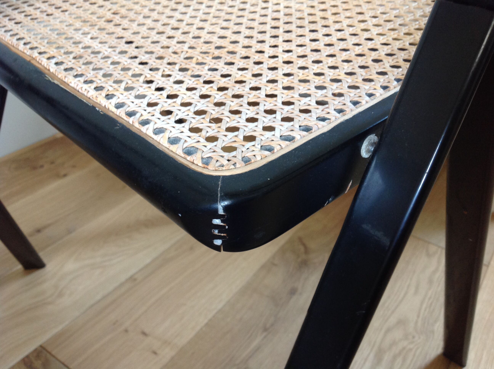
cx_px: 247
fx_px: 499
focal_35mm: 35
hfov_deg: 52.7
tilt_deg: -31.8
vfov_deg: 40.6
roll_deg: -3.8
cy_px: 184
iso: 100
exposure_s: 1/15
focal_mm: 4.28
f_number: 2.4
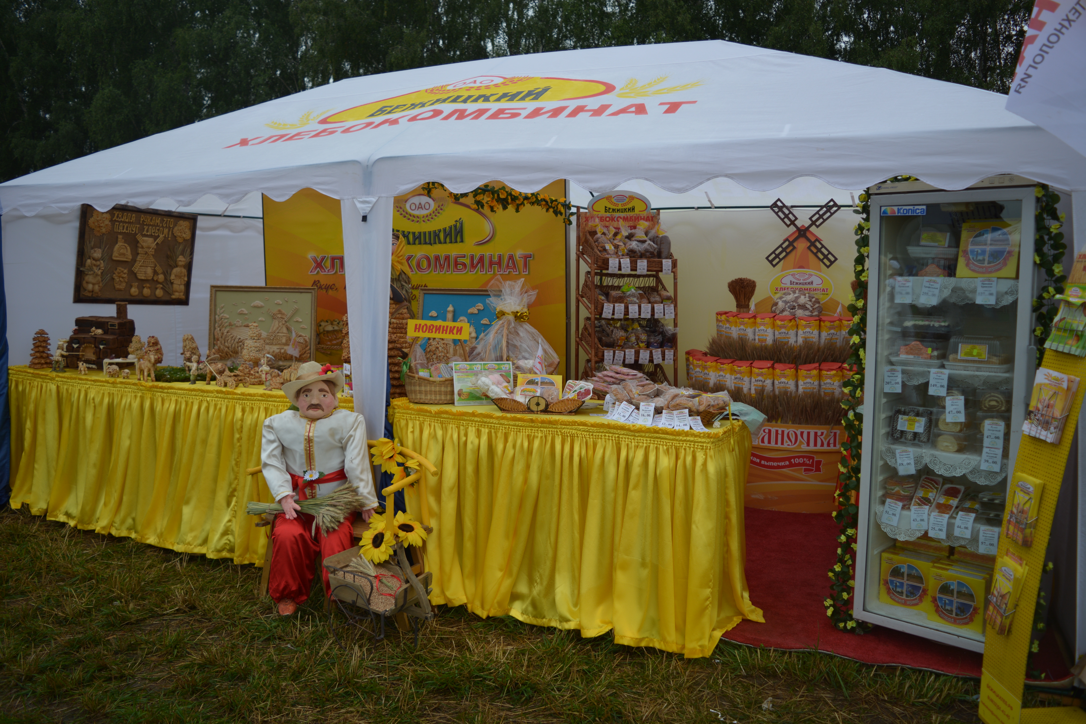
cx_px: 543
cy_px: 362
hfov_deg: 67.4
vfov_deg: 47.9
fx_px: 814
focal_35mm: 27
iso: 100
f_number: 3.5
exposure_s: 1/800
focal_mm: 18
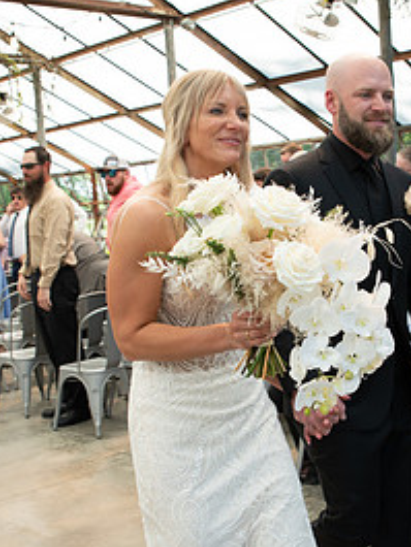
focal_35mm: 52
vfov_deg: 36.6
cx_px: 262
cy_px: 343
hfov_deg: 27.9
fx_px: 823
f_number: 5
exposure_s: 1/200
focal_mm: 24
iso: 160
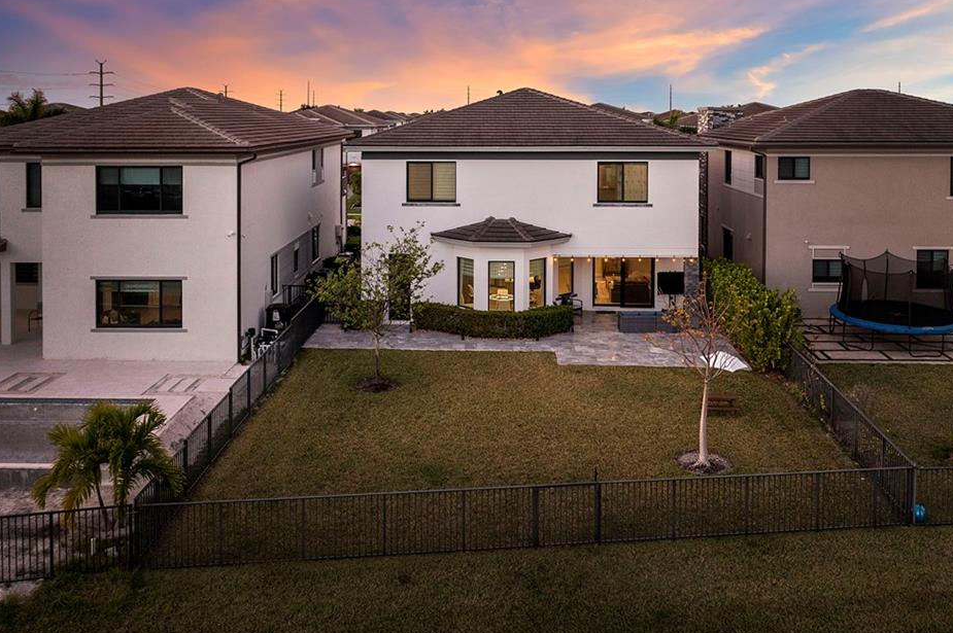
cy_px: 330
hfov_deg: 60.3
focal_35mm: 31
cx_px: 505
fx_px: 820
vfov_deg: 42.2
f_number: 2.8
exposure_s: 1/50
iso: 200
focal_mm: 10.26
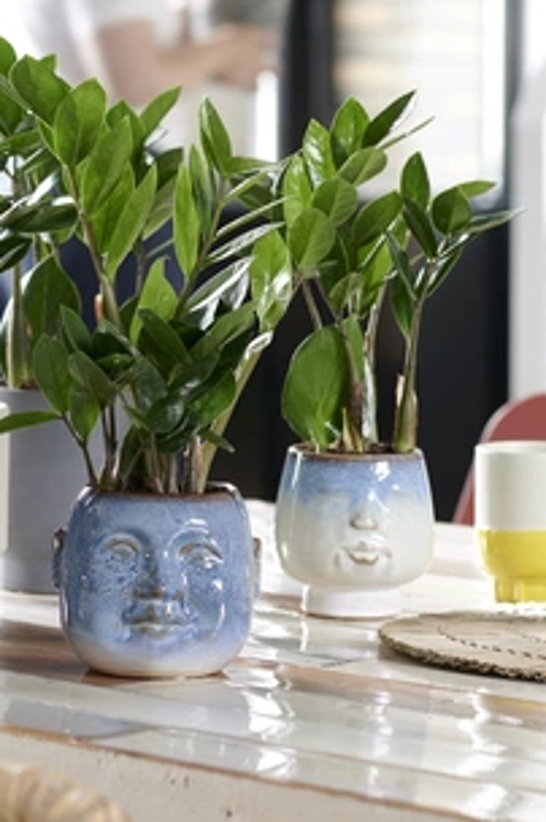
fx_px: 3830
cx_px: 270
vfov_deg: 12.2
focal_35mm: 168
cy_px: 243
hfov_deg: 8.2
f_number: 4
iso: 100
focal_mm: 85
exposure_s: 1/6
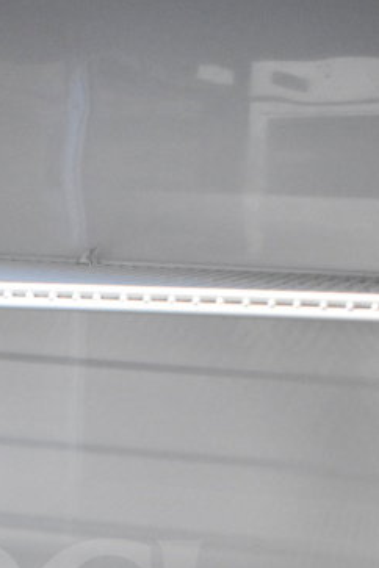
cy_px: 664
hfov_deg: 19.7
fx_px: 1074
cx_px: 61
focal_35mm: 68
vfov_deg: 26.6
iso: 6400
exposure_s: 1/125
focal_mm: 18
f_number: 5.6
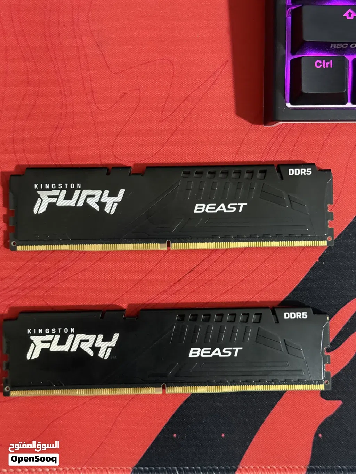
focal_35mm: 48
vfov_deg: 39.7
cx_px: 178
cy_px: 237
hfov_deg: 30.3
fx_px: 658
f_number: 1.78
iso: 640
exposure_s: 1/25
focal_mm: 6.76
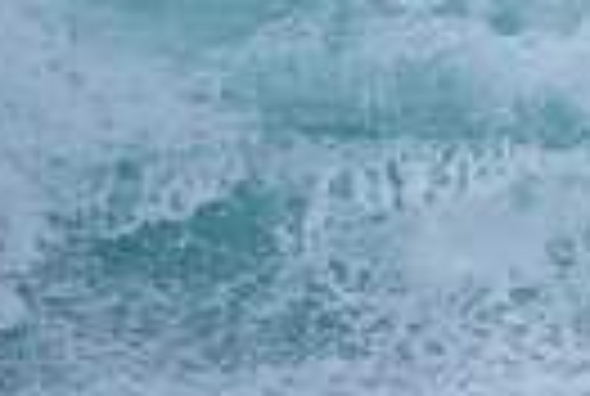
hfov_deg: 0.9
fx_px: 36236
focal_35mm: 2206
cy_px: 7
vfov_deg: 0.6
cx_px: 1275
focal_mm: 500
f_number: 5.6
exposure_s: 1/2000
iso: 360
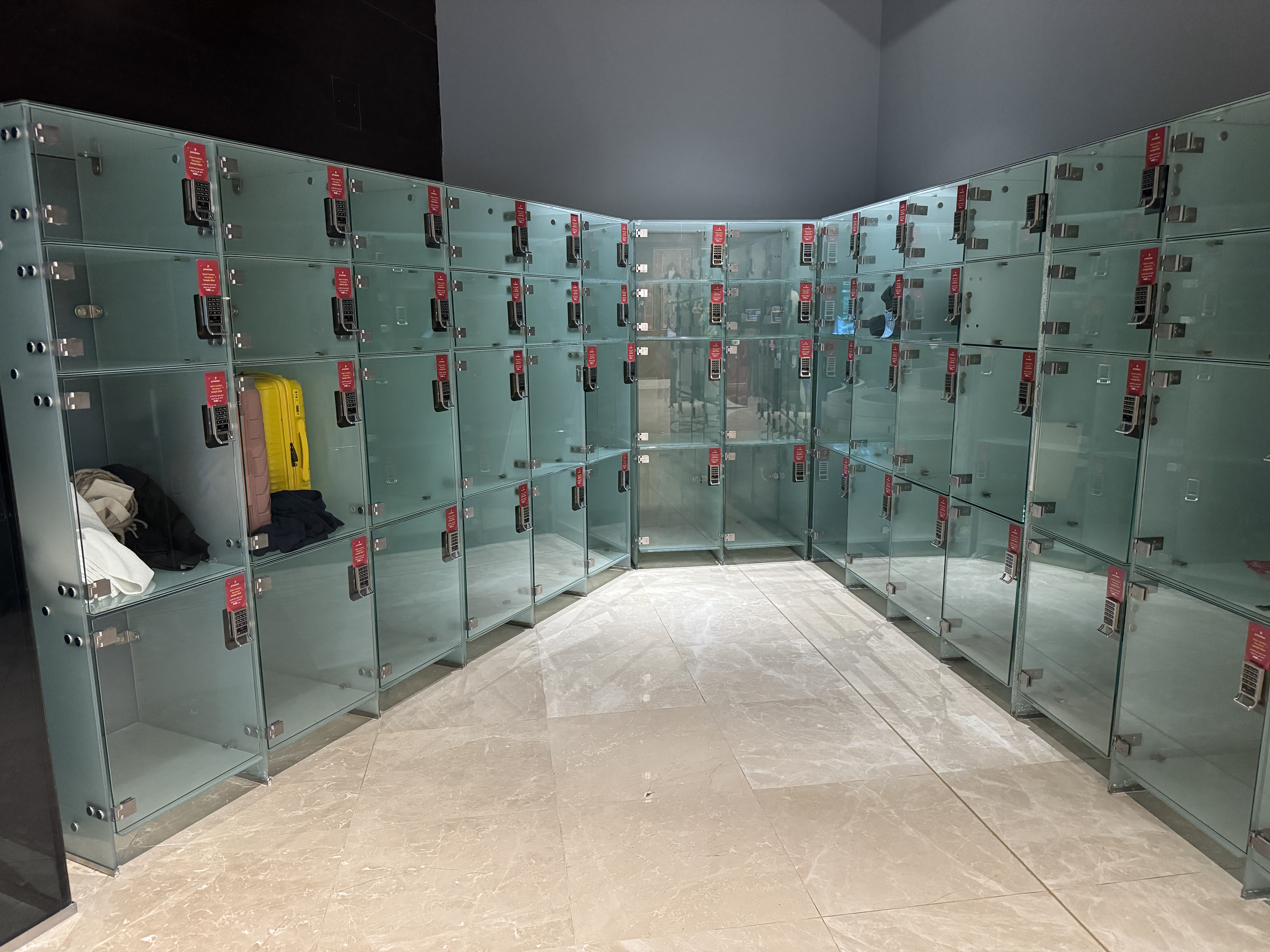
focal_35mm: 24
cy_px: 476
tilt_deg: -10.7
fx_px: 881
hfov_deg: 71.6
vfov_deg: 56.8
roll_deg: +1.1
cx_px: 635
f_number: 1.78
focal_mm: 6.76
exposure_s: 1/50
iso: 800
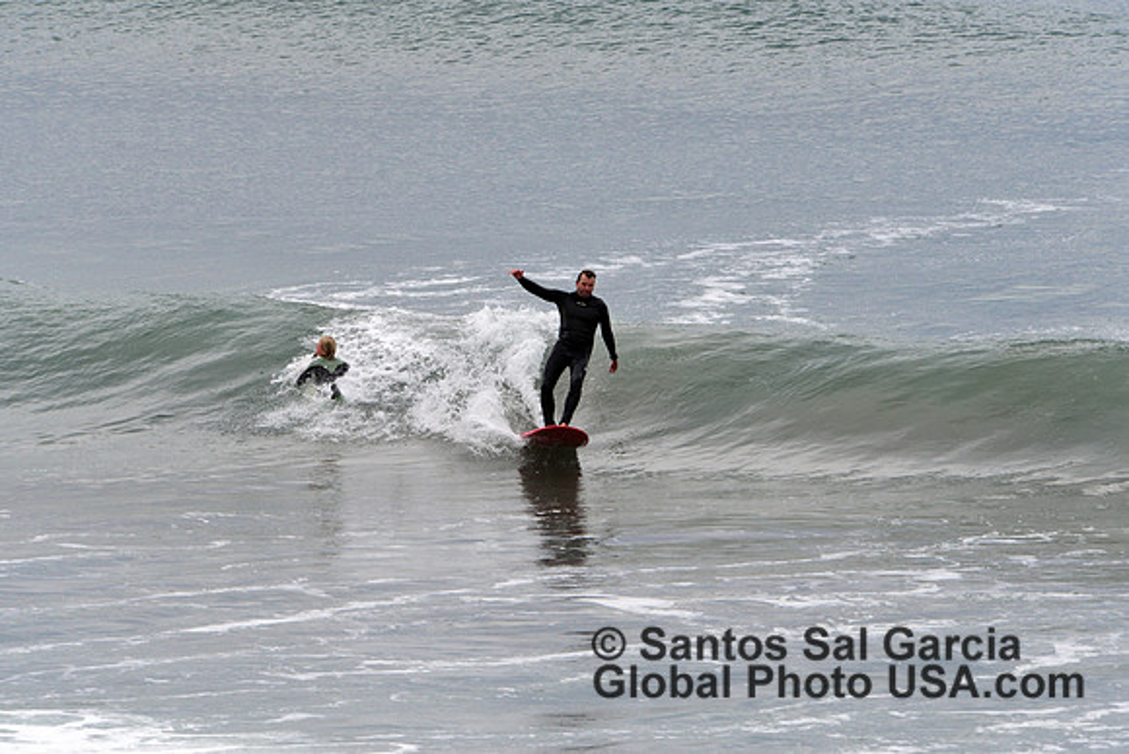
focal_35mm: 550
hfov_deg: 3.7
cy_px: 377
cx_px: 564
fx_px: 17252
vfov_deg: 2.5
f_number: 11
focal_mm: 550
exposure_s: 1/500
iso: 1000
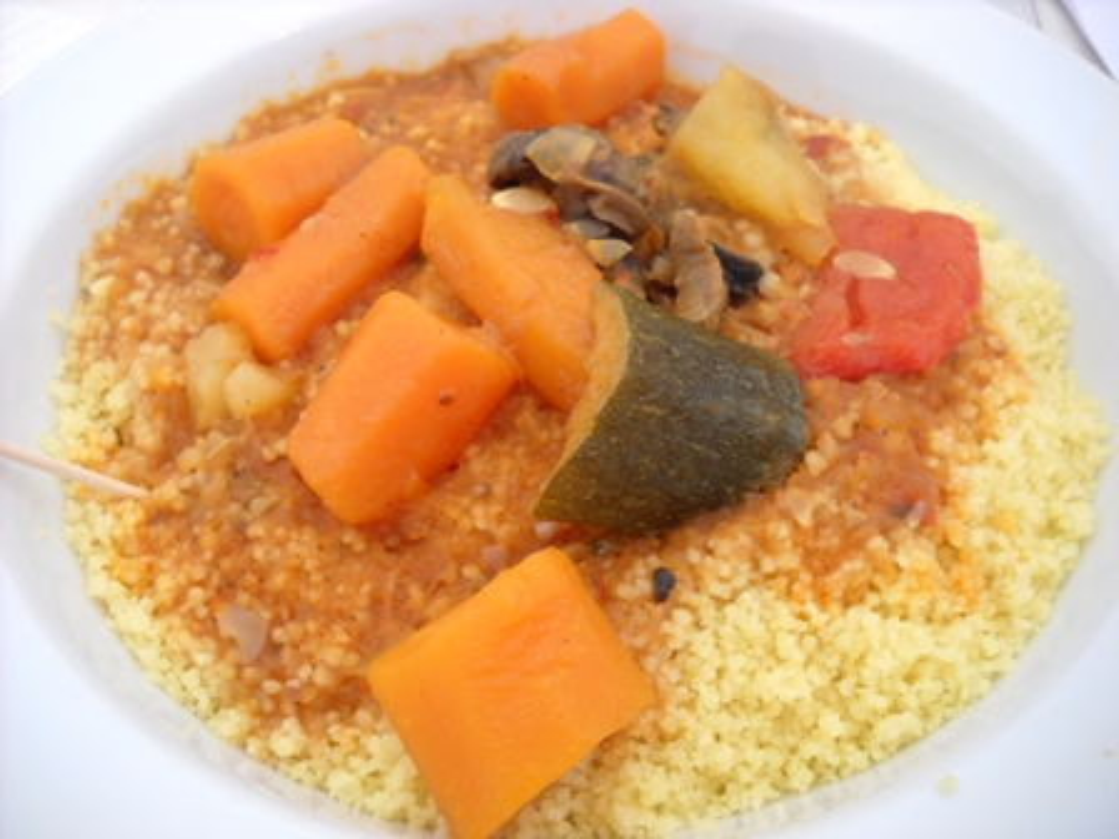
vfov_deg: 35.1
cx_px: 560
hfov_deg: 45.8
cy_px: 420
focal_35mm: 41
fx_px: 1325
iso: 64
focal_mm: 6.72
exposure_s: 1/74
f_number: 3.1
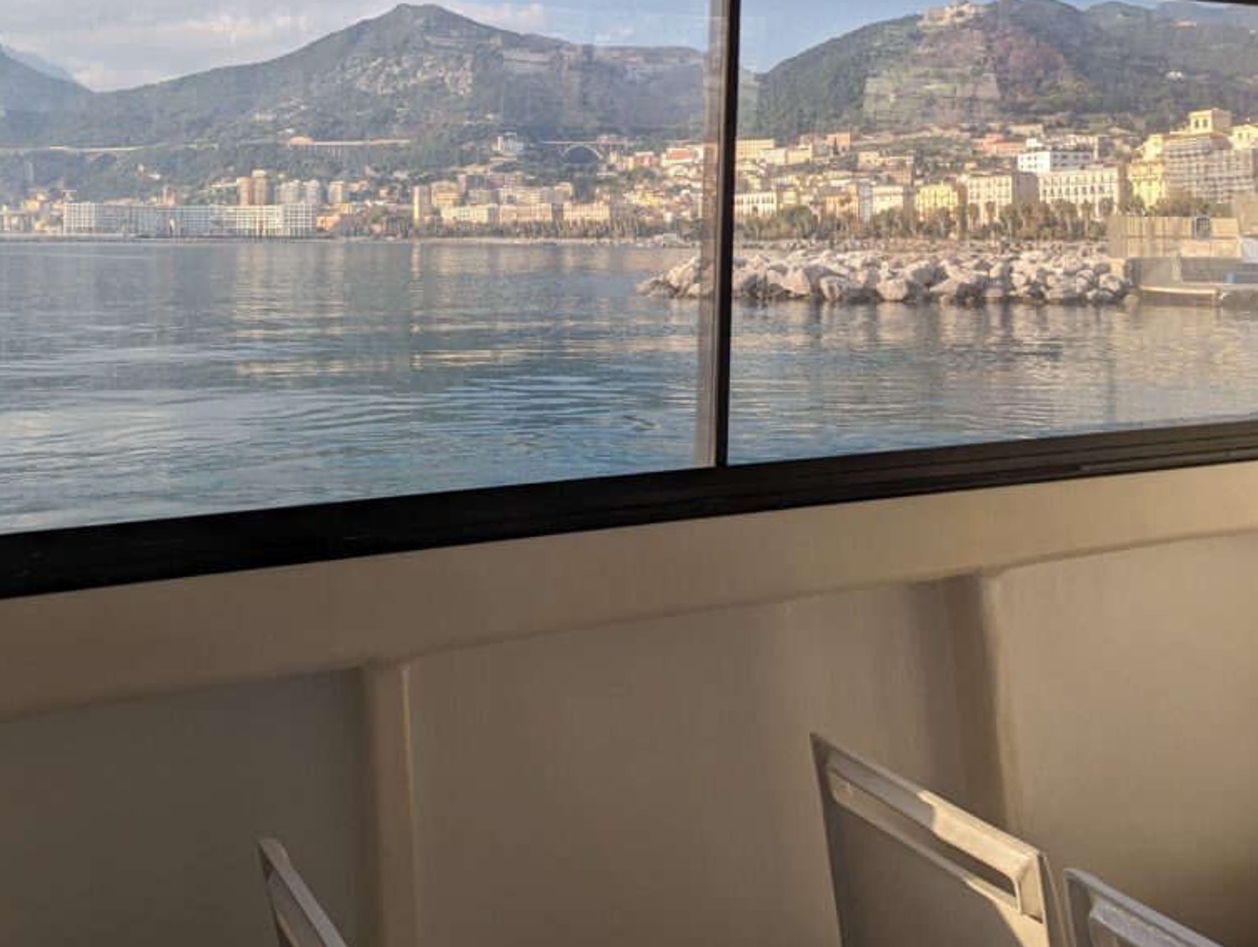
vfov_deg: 36.9
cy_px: 233
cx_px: 486
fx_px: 1383
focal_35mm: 38
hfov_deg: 48.5
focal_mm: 6.81
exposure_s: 1/891
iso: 40
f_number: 1.85
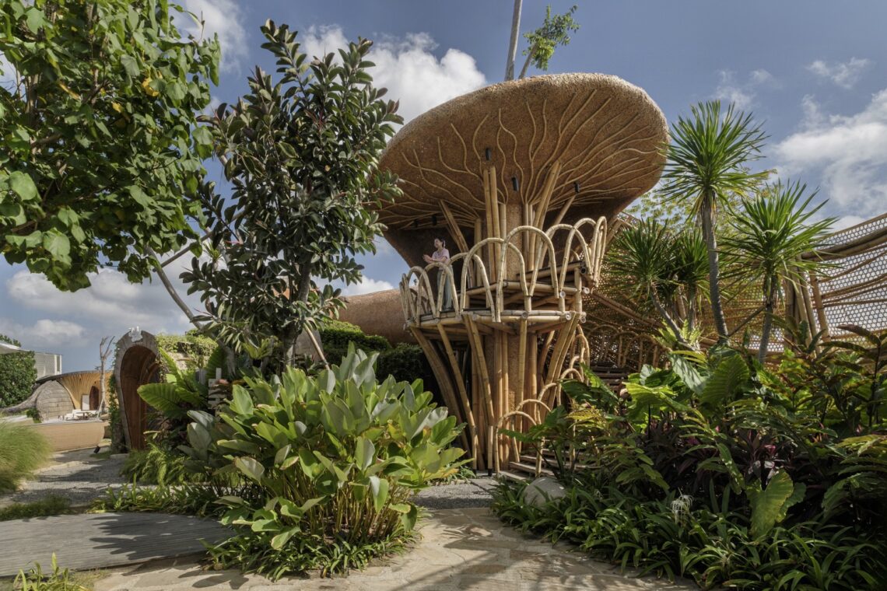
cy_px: 296
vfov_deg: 64.6
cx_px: 444
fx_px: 468
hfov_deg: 86.9
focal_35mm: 19
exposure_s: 1/800
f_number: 10
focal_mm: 12.6
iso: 800
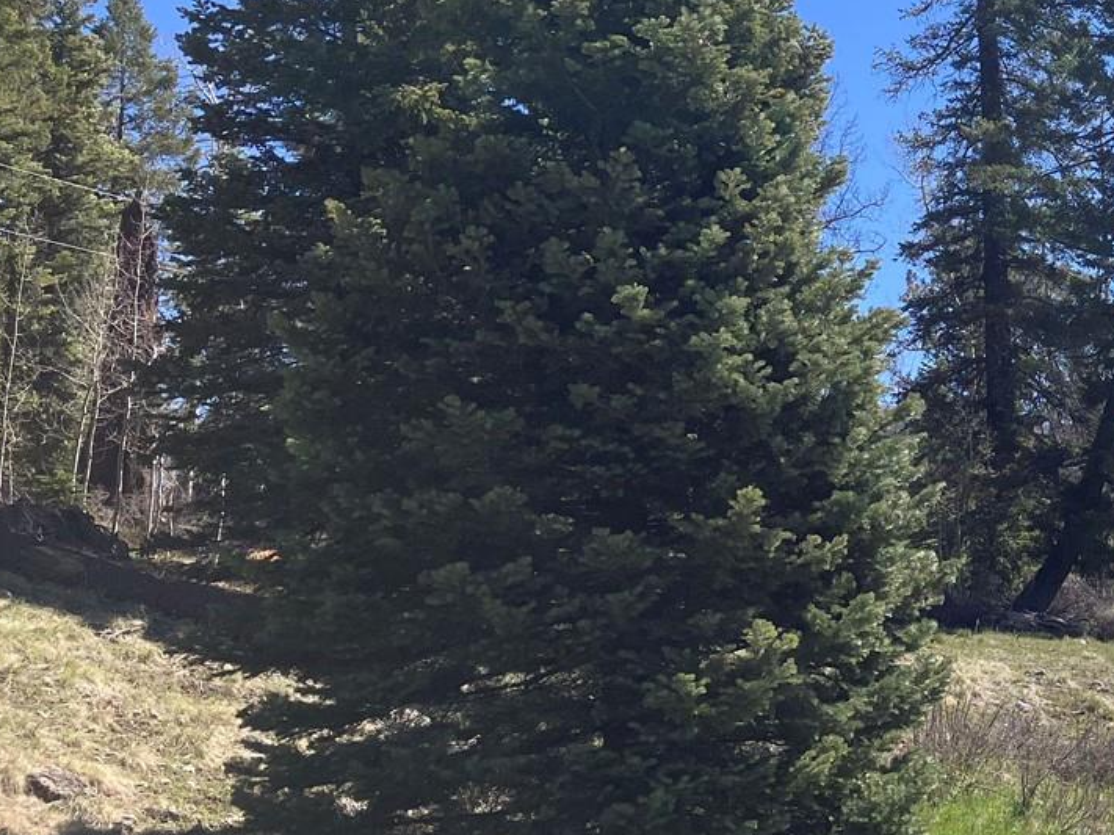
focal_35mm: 63
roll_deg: +4.4
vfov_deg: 23.1
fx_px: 2027
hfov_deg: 28.3
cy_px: 233
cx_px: 1186
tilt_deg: +15.2
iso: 32
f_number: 1.8
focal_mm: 3.99
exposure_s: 1/1869
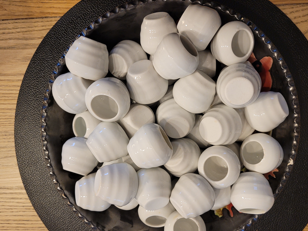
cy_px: 130
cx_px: 167
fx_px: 267
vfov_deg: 46.7
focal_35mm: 30
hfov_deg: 59.9
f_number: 1.8
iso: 200
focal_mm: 5.4
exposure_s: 1/50
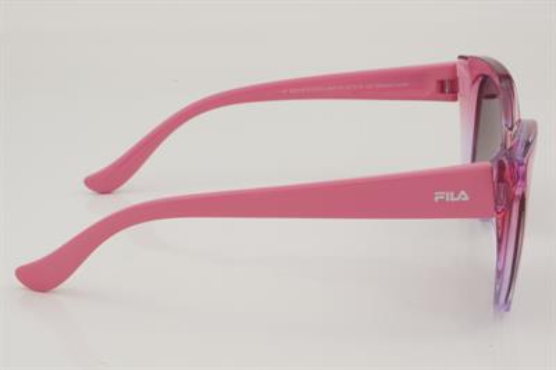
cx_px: 278
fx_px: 1273
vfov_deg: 16.5
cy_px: 185
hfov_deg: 24.6
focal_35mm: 82
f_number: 32
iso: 100
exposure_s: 1/3
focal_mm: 55
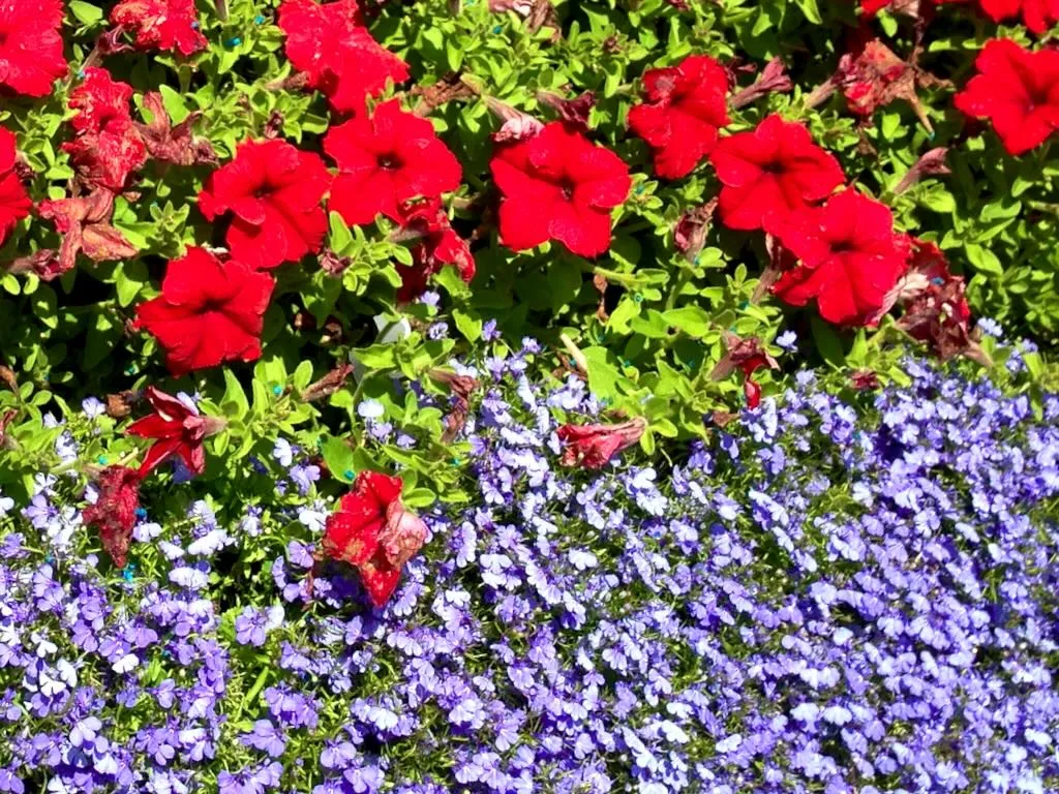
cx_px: 530
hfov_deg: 55.4
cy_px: 397
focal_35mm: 33
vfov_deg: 42.9
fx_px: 1010
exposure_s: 1/1130
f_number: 2.4
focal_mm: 4.13
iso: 50
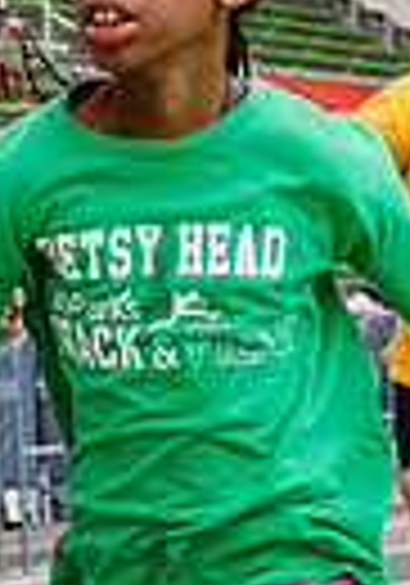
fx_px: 2693
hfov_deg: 8.6
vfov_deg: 12.3
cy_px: 536
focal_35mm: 163
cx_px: -73
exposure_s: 1/1000
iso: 6400
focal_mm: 32
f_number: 3.5
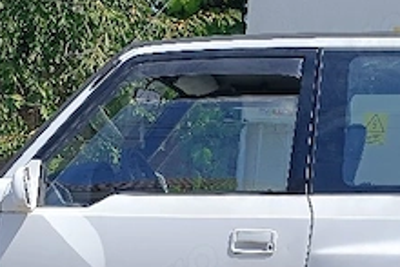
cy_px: 340
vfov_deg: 18.7
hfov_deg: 29.6
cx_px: 173
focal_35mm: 68
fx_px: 756
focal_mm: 6.14
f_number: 1.65
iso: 50
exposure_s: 1/417
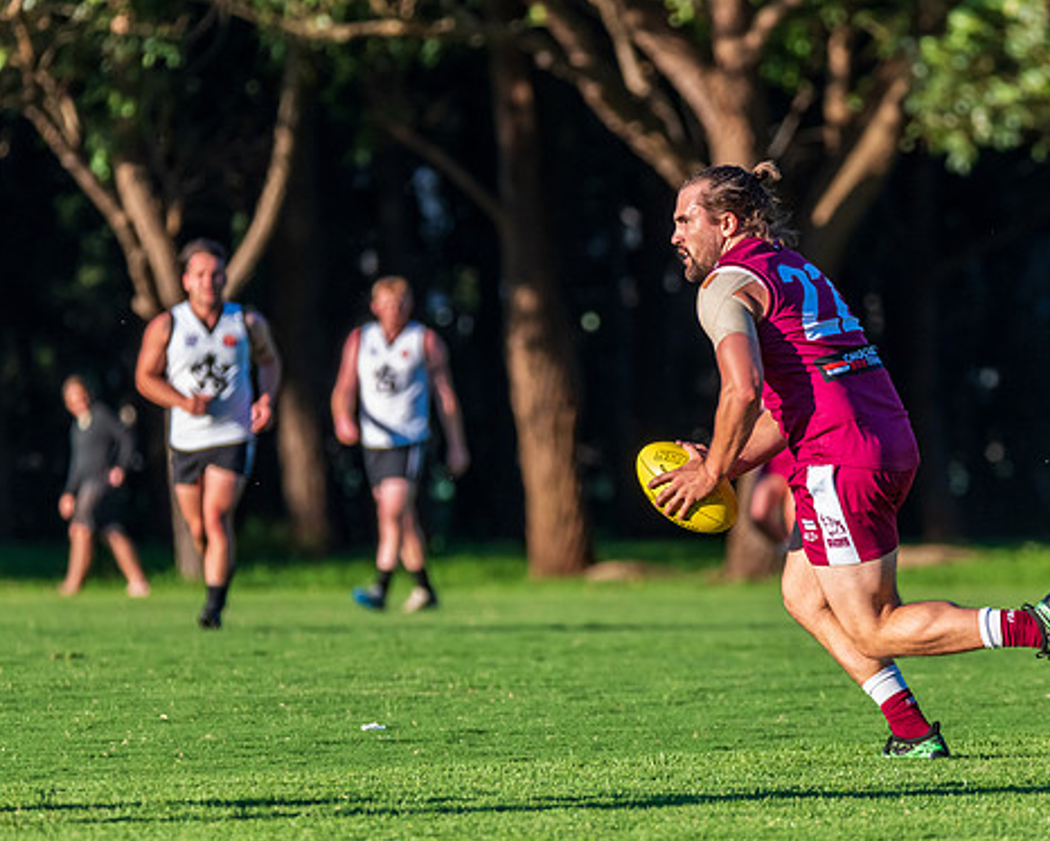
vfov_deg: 3.4
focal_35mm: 449
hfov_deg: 4.3
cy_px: 479
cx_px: 733
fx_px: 13956
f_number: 6.3
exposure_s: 1/2000
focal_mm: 320
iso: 1000
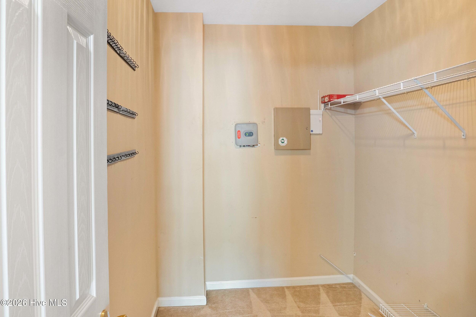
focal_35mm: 25
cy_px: 158
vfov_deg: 51.3
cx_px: 238
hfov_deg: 71.5
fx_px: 331
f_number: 8
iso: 640
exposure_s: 1/1.67
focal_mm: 17
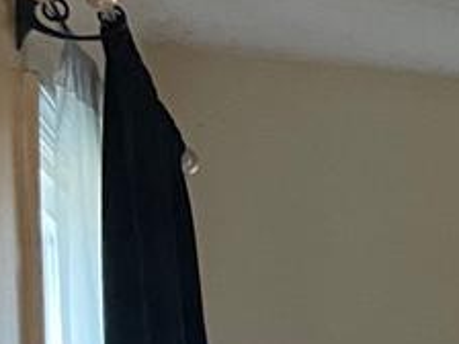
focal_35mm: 167
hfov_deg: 9.1
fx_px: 2214
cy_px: 758
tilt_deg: -4.8
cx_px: 1455
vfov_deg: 8.3
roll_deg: +0.8
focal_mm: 4.2
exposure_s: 1/40
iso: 400
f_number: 1.6
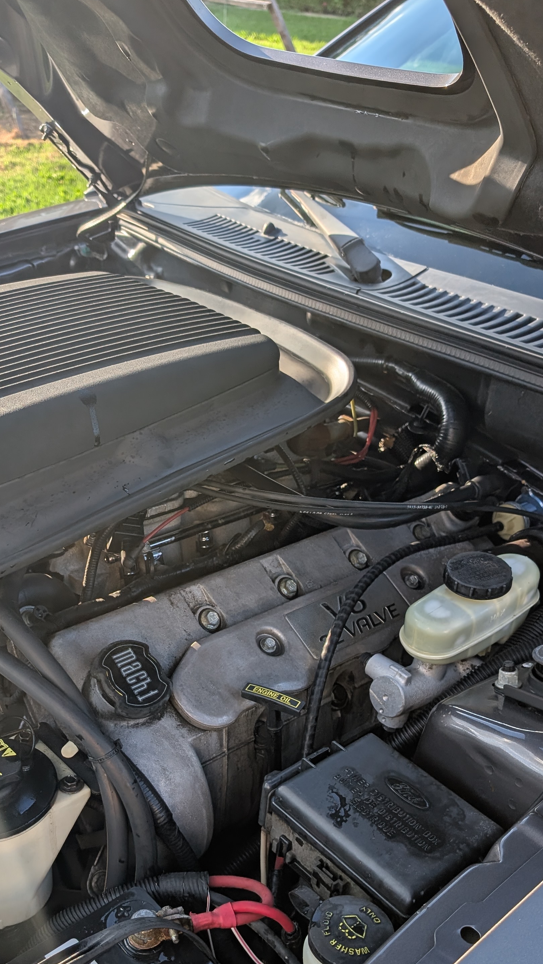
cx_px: 215
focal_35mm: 37
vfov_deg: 53.3
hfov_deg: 31.9
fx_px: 947
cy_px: 618
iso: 18
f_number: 1.68
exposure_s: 1/271
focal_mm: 6.9
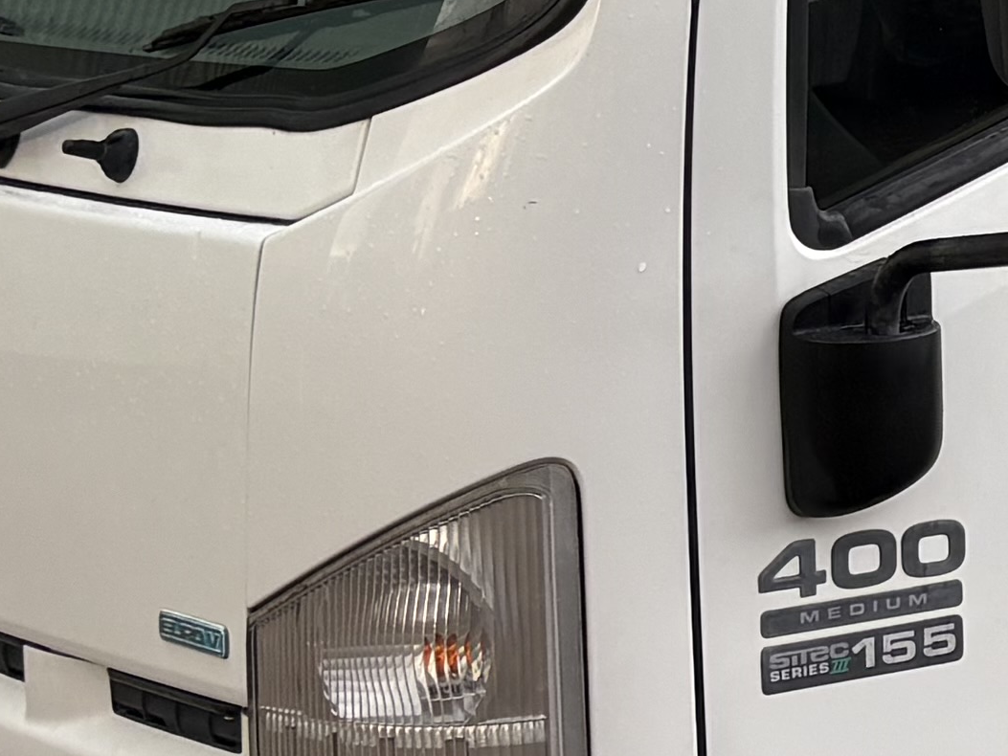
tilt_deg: -3.8
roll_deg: +1.2
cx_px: 2034
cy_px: 11
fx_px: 4106
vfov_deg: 10.4
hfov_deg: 12.3
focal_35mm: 141
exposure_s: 1/241
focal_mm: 5.96
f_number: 1.6
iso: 40
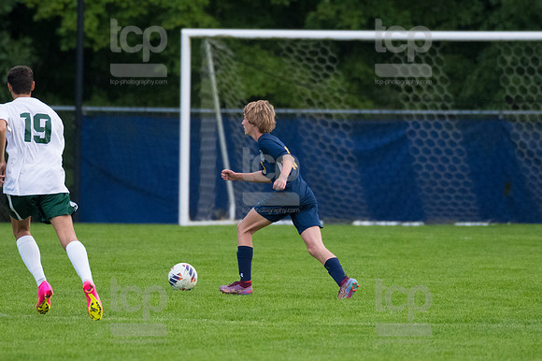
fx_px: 8802
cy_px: 180
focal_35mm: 585
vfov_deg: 2.3
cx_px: 271
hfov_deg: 3.5
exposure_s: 1/2000
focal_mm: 390
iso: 3200
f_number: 5.6
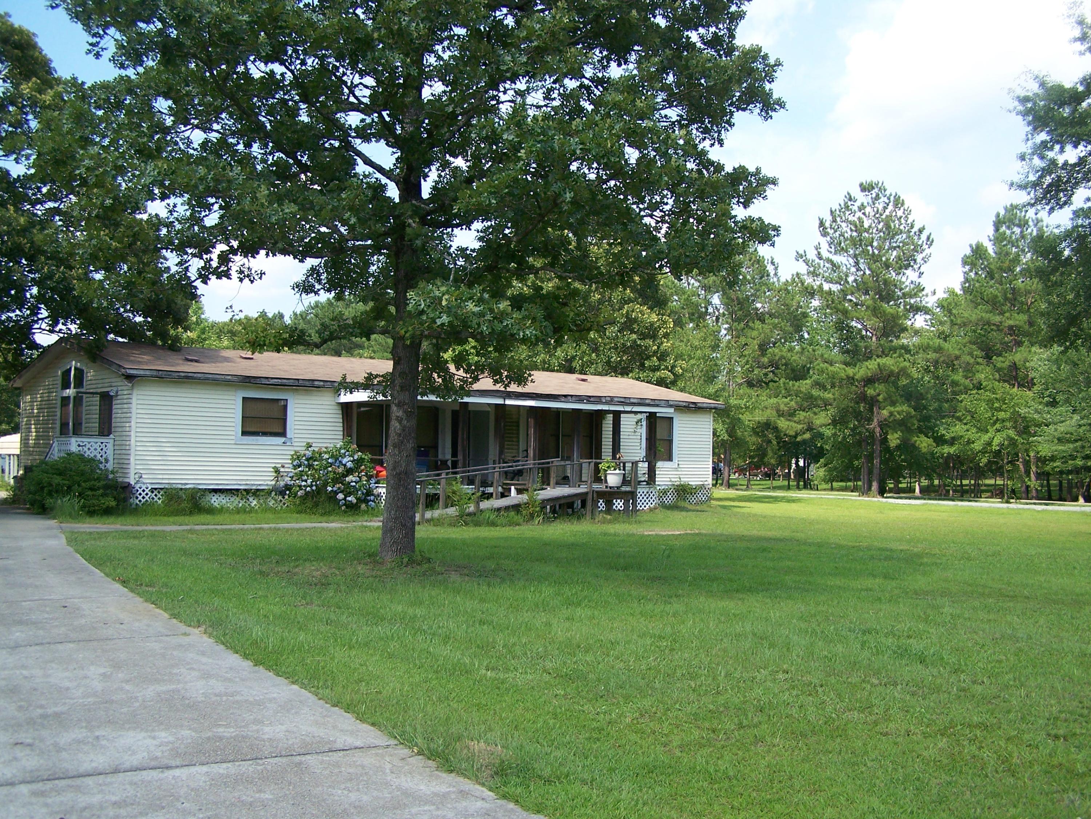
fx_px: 1198
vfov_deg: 37.8
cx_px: 546
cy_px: 410
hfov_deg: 48.9
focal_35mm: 38
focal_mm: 6.3
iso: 80
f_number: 2.8
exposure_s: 1/640
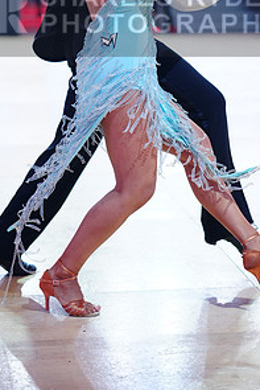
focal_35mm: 118
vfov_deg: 17.0
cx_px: 121
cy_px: 13
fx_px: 1277
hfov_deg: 11.6
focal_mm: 60
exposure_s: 1/400
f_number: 2
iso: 640
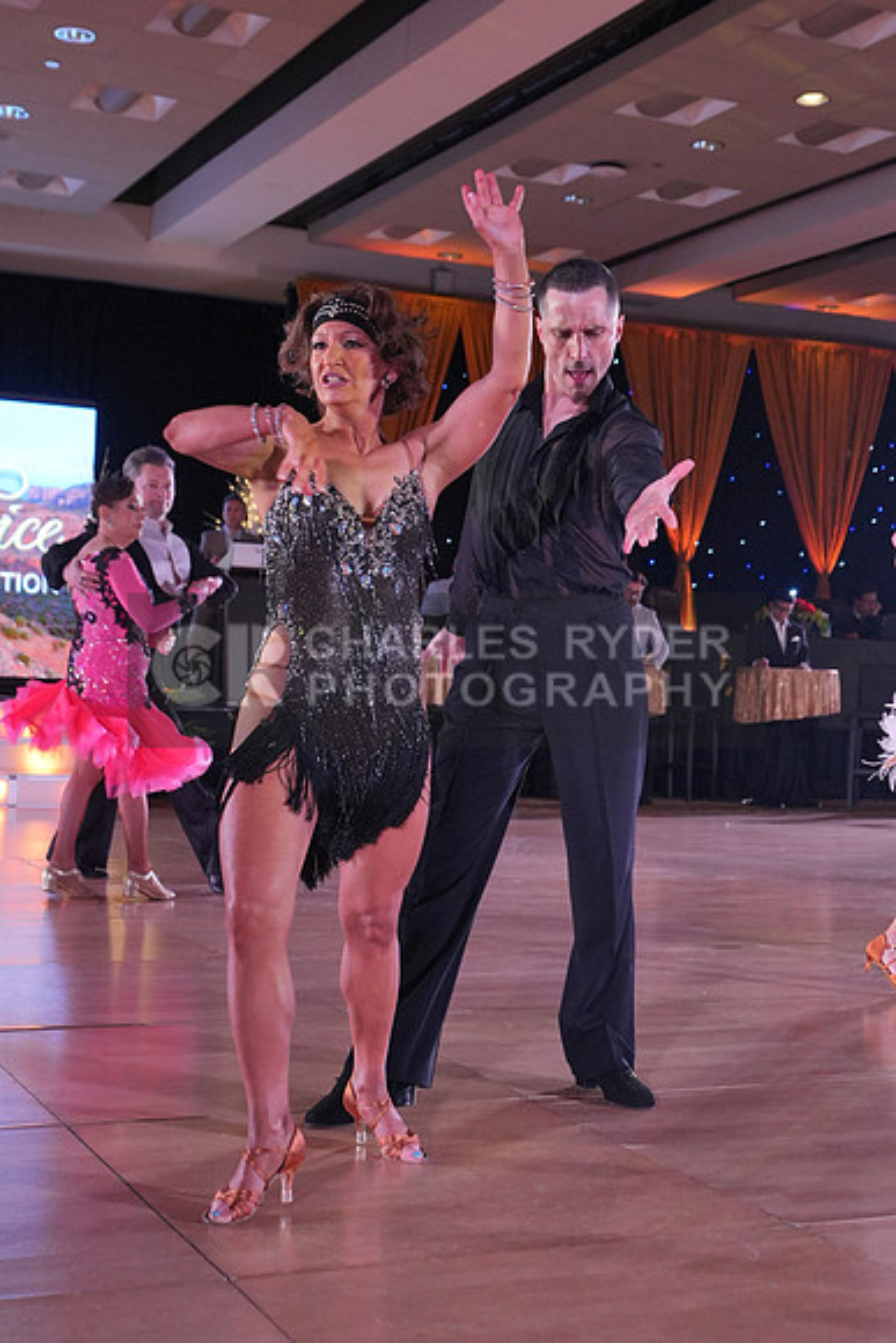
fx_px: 1940
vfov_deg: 38.2
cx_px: 448
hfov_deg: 26.0
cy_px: 672
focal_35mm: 52
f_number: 4
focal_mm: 35
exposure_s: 1/400
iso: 1600
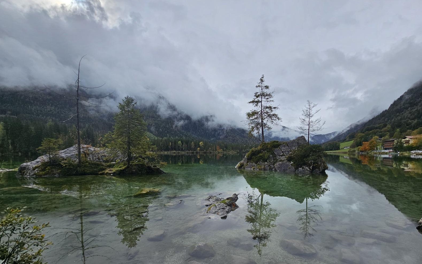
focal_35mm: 14
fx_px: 161
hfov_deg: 105.3
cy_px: 159
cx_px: 214
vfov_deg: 77.7
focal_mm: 2.2
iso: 50
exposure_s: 1/2775
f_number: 2.2
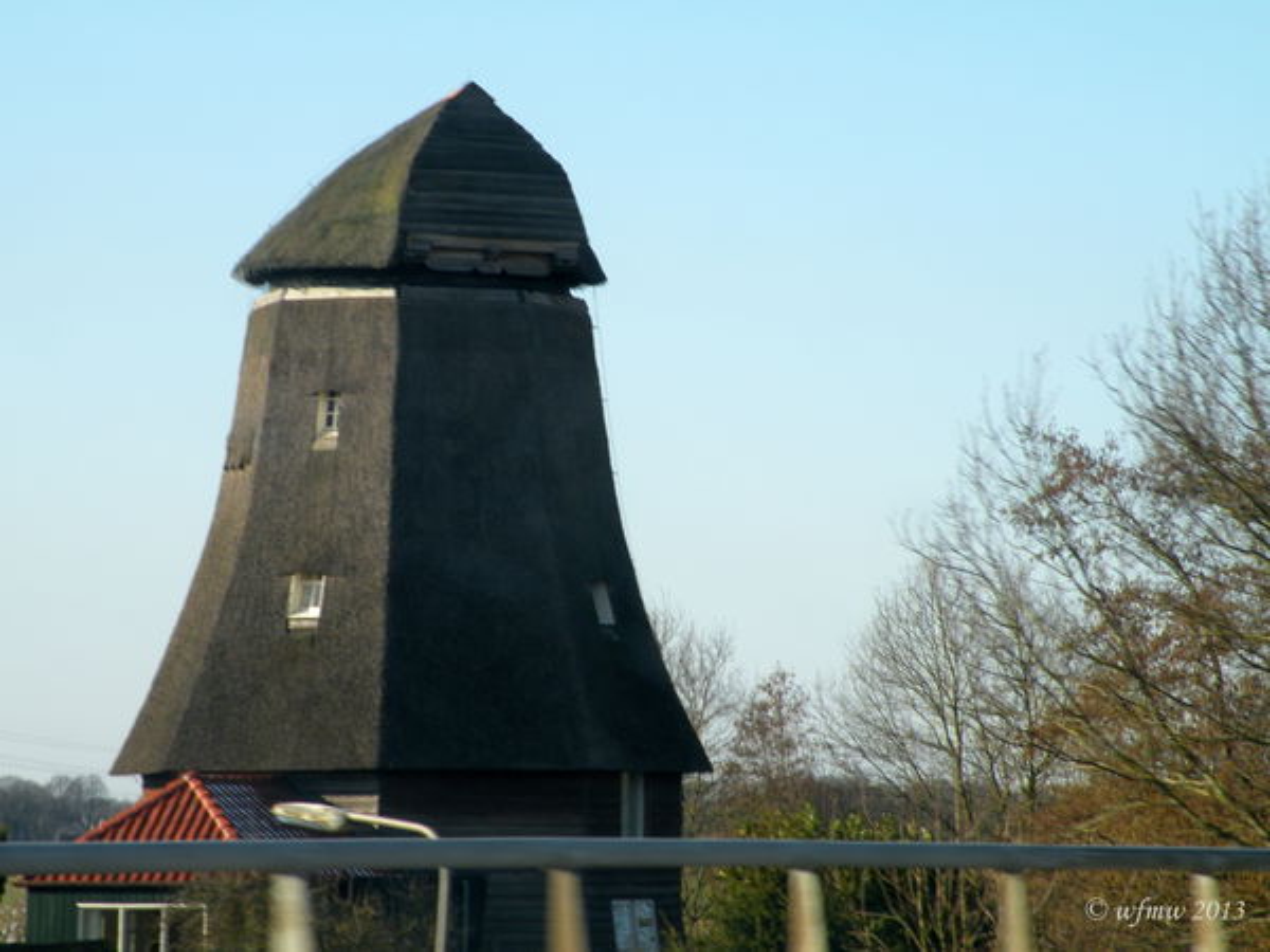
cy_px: 476
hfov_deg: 12.7
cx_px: 635
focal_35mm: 155
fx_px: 5687
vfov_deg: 9.6
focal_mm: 27.4
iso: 64
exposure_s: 1/190
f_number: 5.6
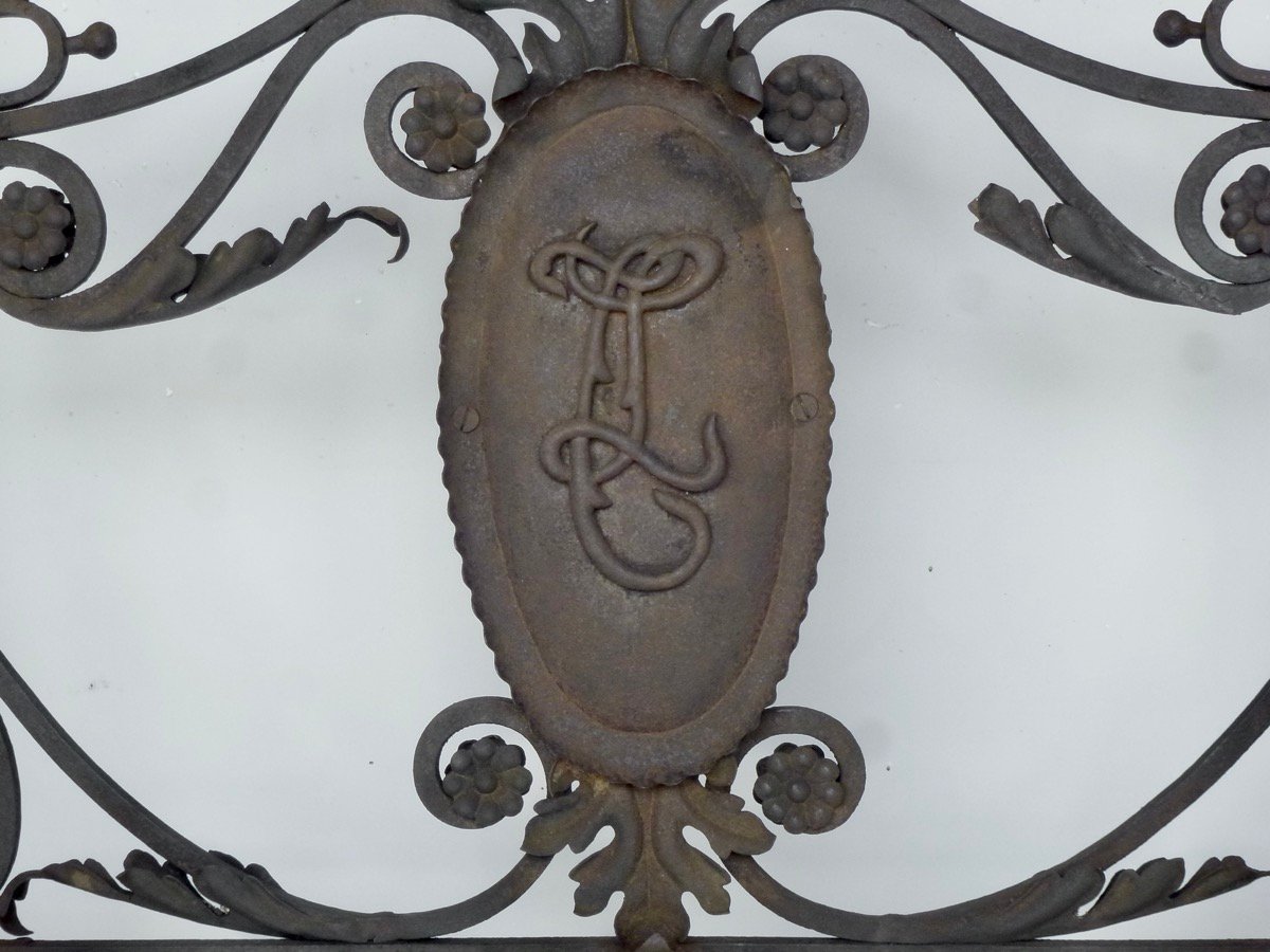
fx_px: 2788
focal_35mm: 76
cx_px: 635
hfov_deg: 25.7
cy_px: 476
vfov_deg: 19.4
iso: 250
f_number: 4.7
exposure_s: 1/80
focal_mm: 13.6
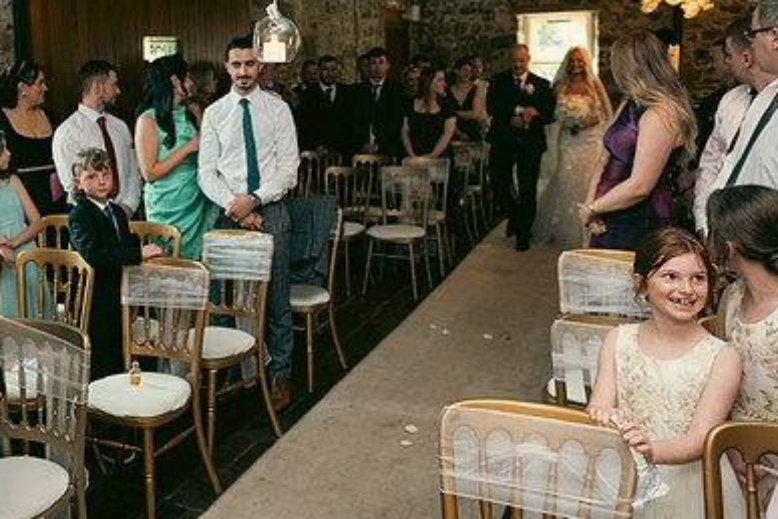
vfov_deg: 33.8
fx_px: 843
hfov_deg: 48.0
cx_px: 211
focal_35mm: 39
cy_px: 158
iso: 1250
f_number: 3.5
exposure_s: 1/160
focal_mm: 26
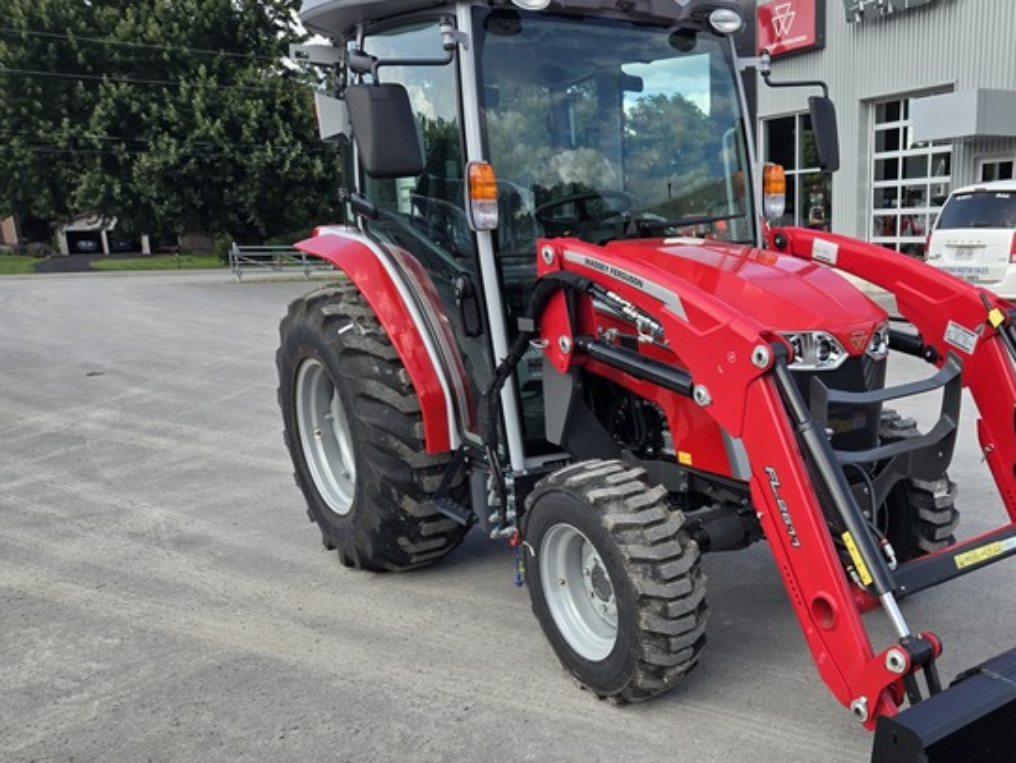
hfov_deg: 52.0
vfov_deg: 41.3
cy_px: 504
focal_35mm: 34
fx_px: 998
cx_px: 740
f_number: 1.8
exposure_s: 1/711
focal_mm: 5.4
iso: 25
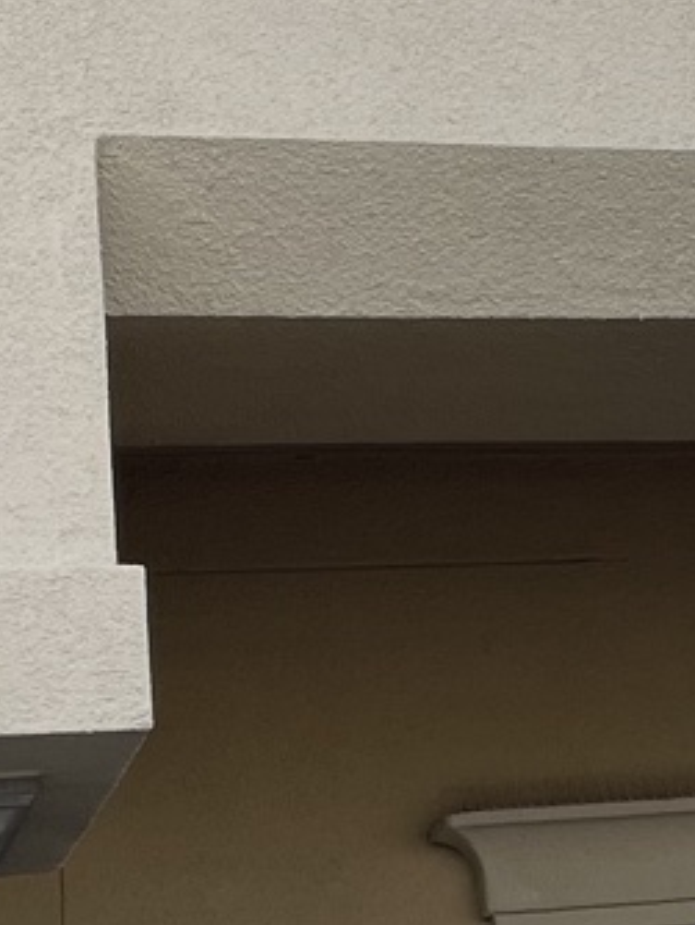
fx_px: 3663
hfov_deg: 10.4
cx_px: 1127
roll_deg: +8.5
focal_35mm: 137
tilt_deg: +19.8
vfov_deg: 14.3
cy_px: 227
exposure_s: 1/1553
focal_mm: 4.2
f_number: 1.6
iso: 32
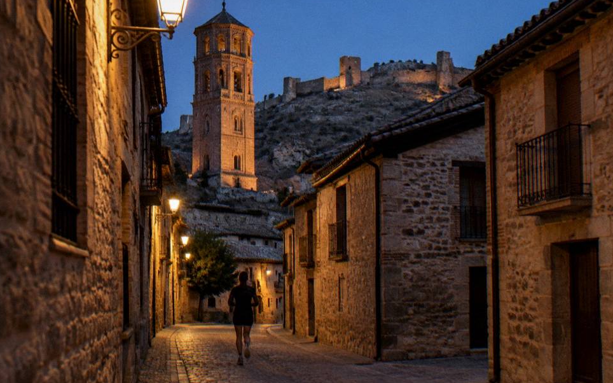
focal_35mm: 37
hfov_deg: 52.8
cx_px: 314
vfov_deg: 34.4
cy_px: 174
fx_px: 618
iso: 1600
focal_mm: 35
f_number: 6.3
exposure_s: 1/60
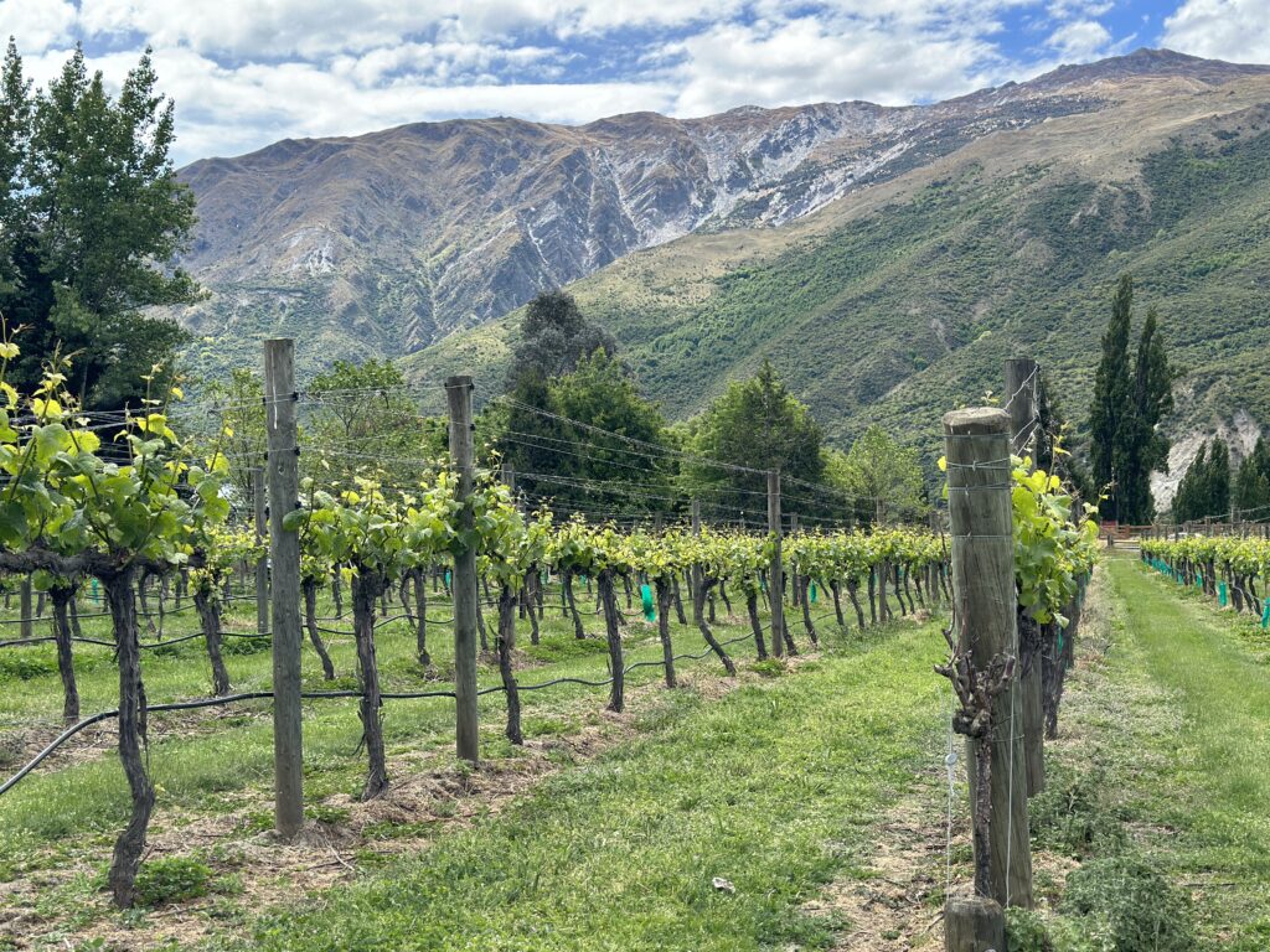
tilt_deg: +1.5
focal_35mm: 48
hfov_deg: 39.7
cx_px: 635
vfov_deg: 30.3
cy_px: 476
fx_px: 1761
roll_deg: +1.9
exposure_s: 1/2532
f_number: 1.78
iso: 100
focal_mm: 6.86
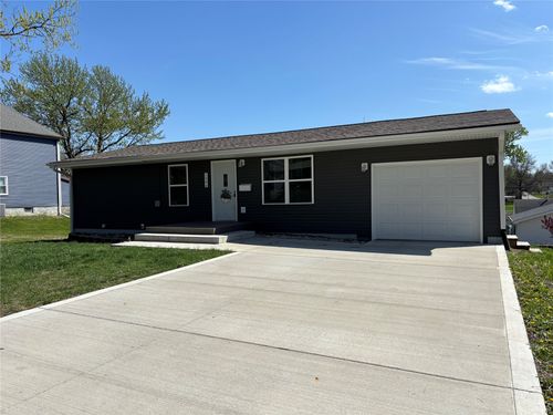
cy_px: 208
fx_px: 415
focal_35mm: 26
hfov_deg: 67.3
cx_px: 276
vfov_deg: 53.1
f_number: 1.6
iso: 50
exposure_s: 1/4630
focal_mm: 5.96
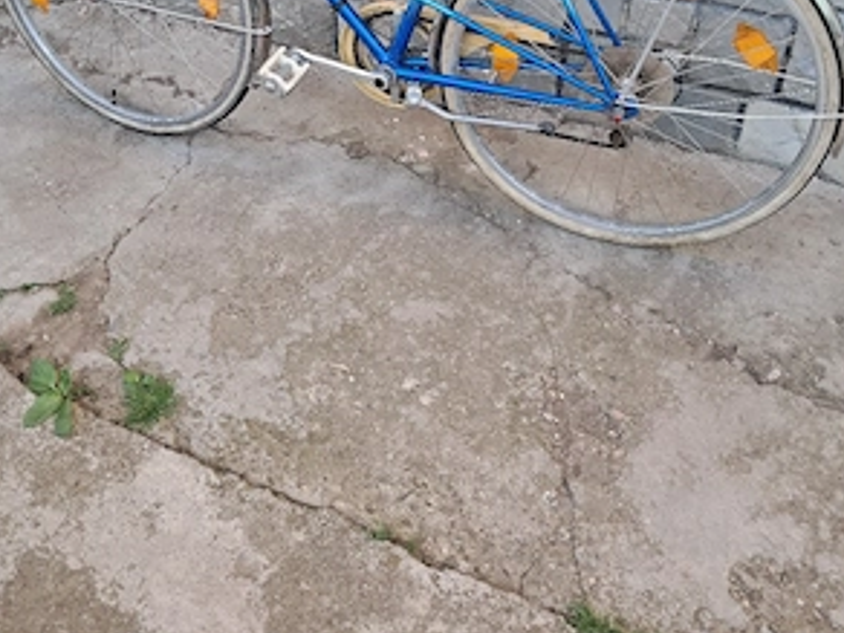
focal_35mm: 37
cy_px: 75
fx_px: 902
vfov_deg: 36.5
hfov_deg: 50.1
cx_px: 419
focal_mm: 4
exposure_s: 1/50
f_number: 1.8
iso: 50
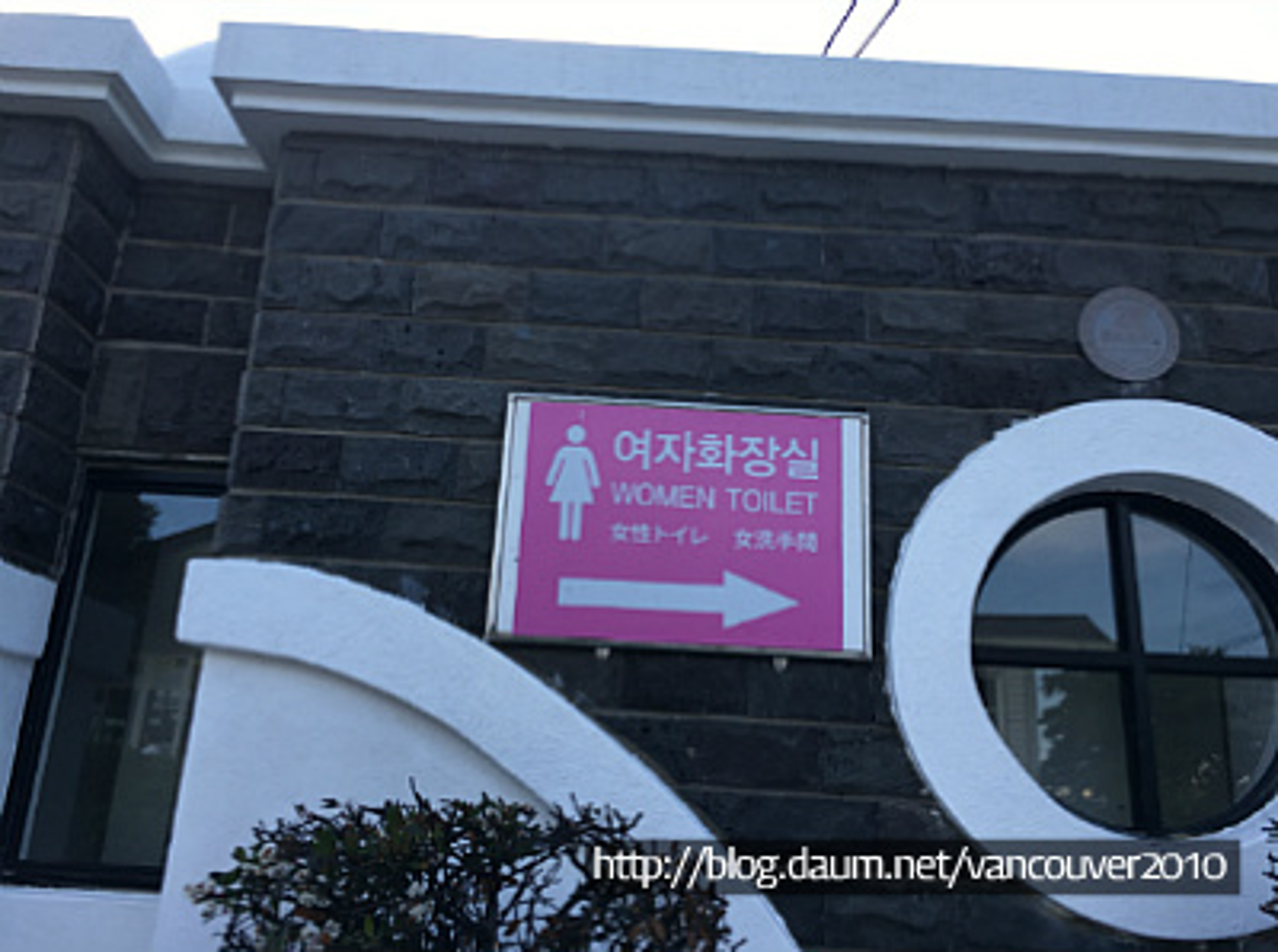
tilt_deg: +17.5
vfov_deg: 48.0
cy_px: 476
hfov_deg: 61.8
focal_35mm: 29
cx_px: 639
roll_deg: -4.5
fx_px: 1068
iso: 25
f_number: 2.2
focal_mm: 4.15
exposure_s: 1/458
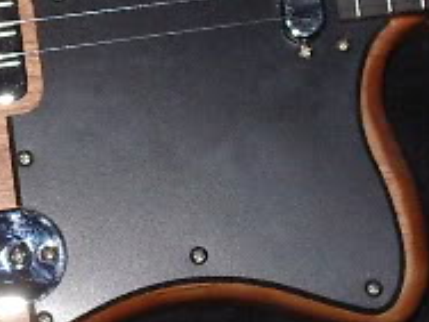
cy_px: 32
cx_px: -16
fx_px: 3210
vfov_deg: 5.7
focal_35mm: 259
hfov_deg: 7.6
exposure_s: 1/80
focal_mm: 11.5
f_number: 6.9
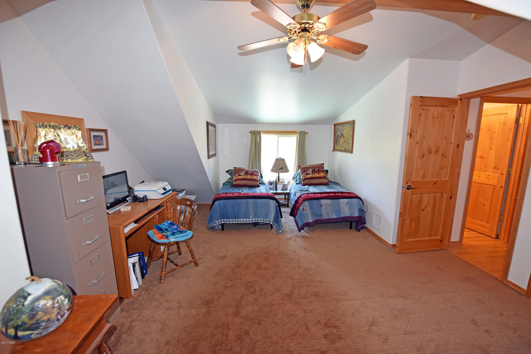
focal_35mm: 14
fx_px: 207
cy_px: 177
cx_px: 266
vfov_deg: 81.2
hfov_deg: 104.2
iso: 800
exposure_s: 1/80
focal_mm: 14
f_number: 4.5
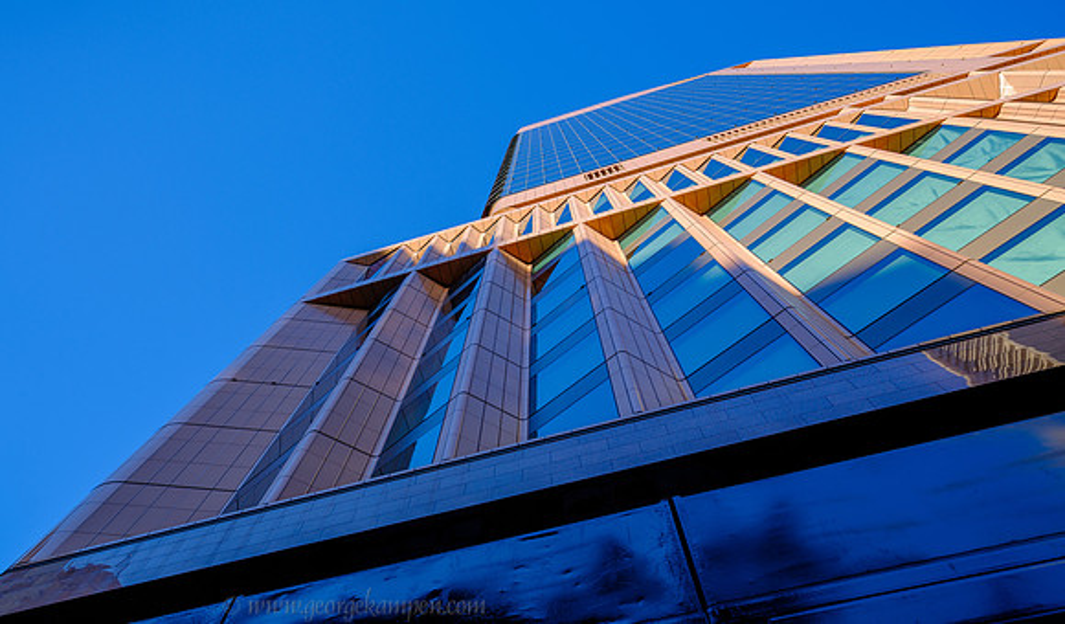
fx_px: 745
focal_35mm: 26
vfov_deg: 45.0
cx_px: 528
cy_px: 222
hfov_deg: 71.1
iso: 80
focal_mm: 30
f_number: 8
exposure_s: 1/100
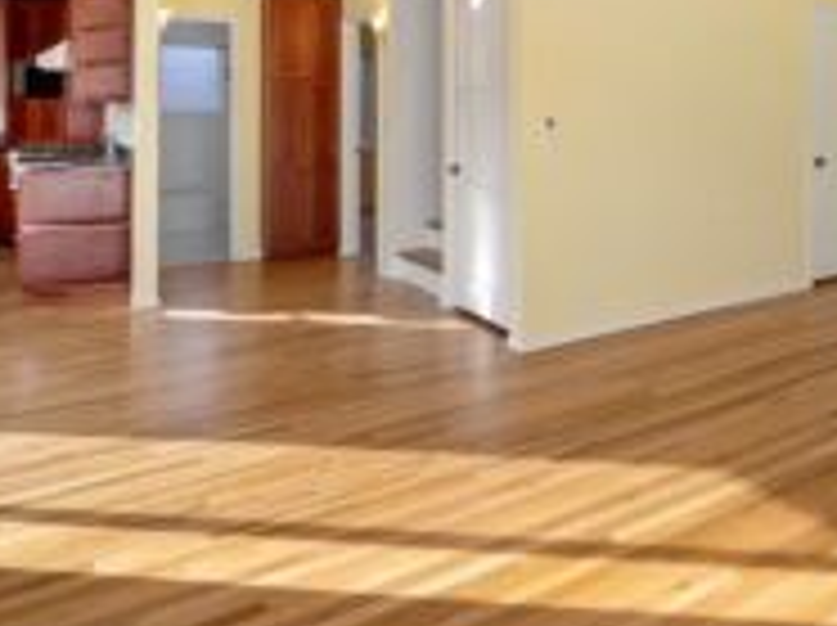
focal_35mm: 29
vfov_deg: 44.1
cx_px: 562
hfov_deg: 60.2
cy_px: 70
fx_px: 700
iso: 200
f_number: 8
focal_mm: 14
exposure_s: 1/15
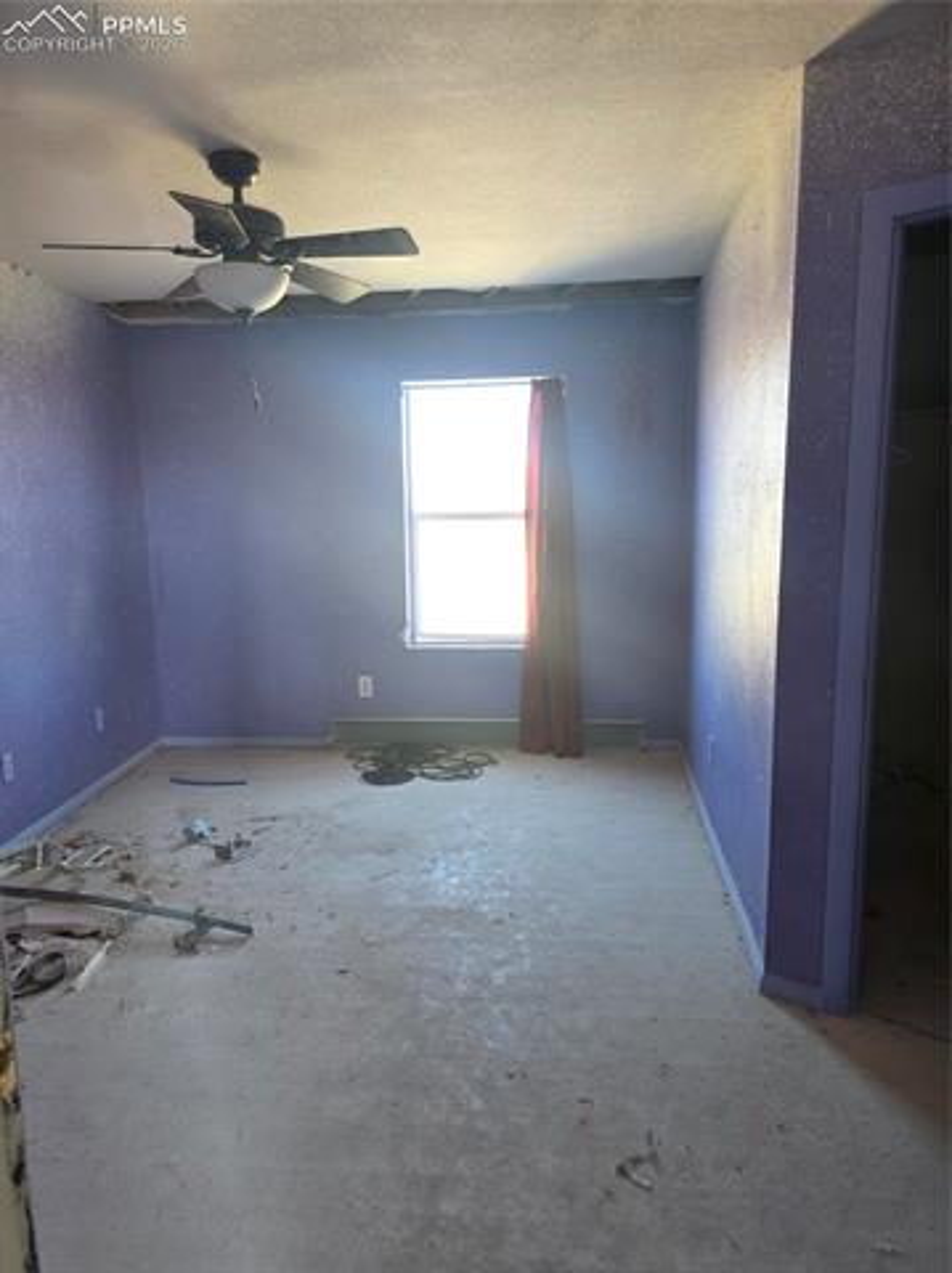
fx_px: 845
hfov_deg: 58.8
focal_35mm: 23
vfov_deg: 74.0
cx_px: 476
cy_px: 636
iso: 200
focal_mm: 6.3
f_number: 1.7
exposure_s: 1/120
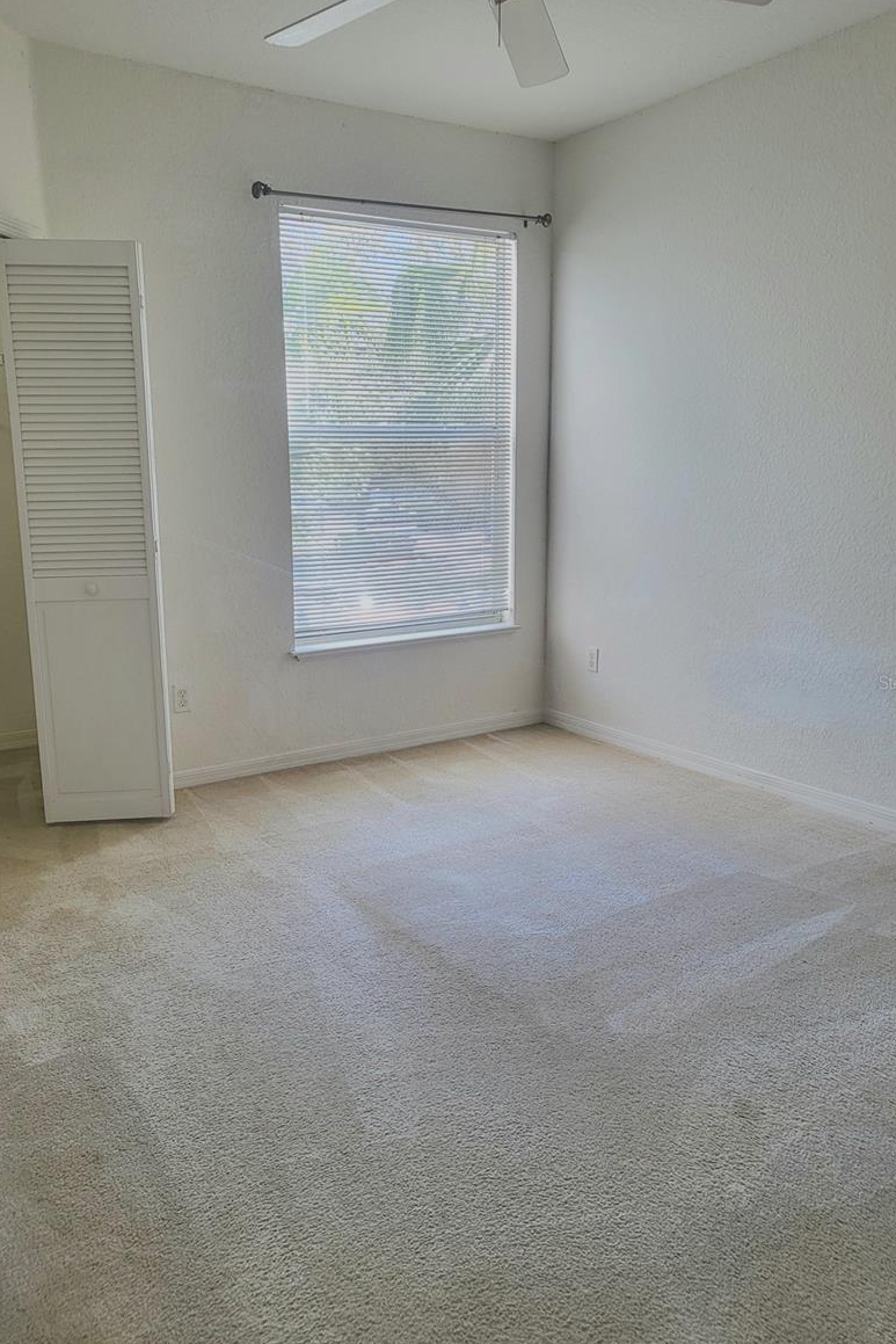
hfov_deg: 46.4
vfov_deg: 65.5
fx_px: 1045
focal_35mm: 28
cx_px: 439
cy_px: 682
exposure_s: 1/120
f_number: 1.8
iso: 64
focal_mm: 4.25
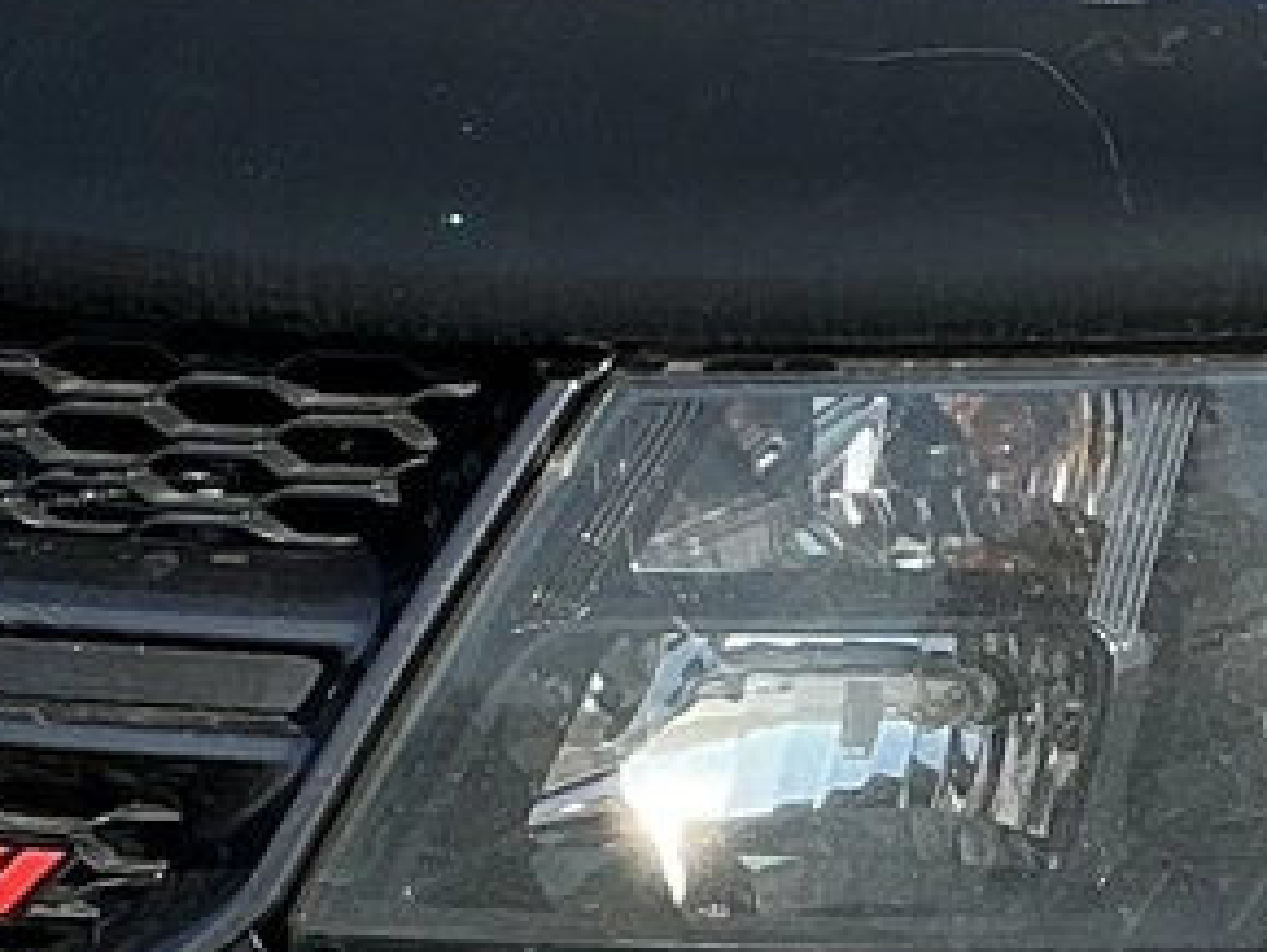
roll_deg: -2.0
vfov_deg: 7.7
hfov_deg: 10.2
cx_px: 983
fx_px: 7070
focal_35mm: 193
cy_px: 450
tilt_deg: -11.2
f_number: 1.8
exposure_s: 1/929
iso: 25
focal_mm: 3
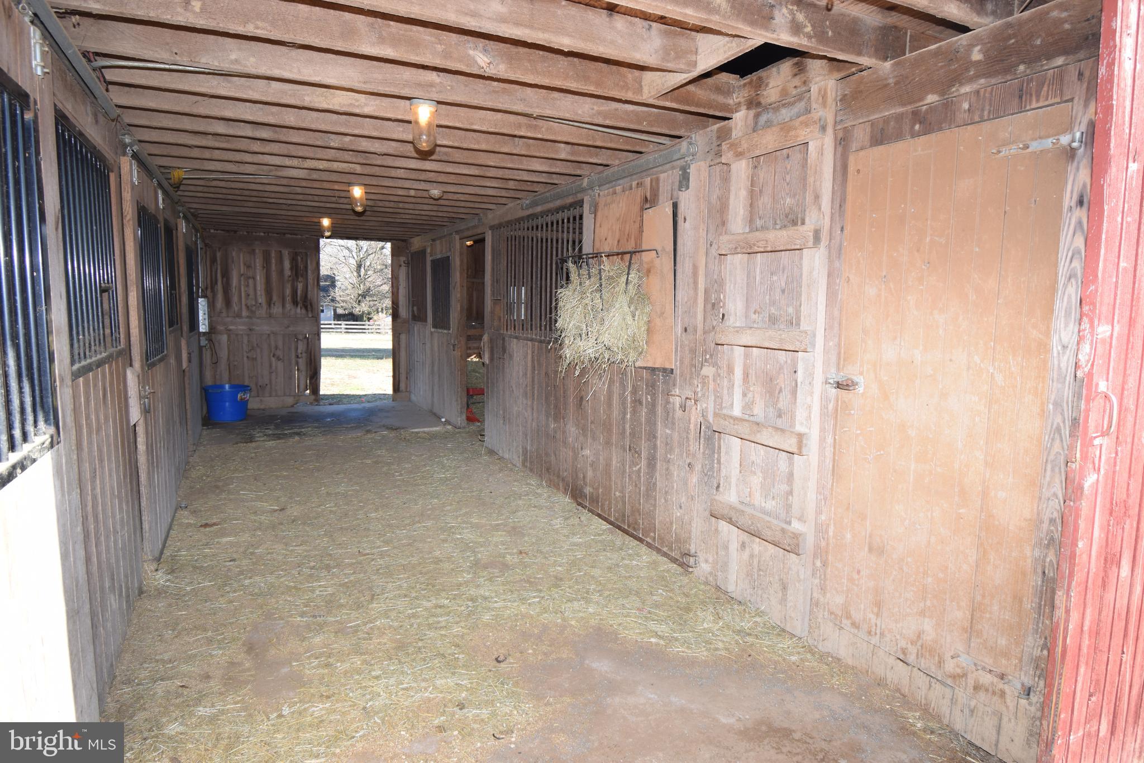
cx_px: 572
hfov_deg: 85.4
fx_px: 620
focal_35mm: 20
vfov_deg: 63.2
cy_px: 382
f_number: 5.6
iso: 250
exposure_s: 1/125
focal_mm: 13
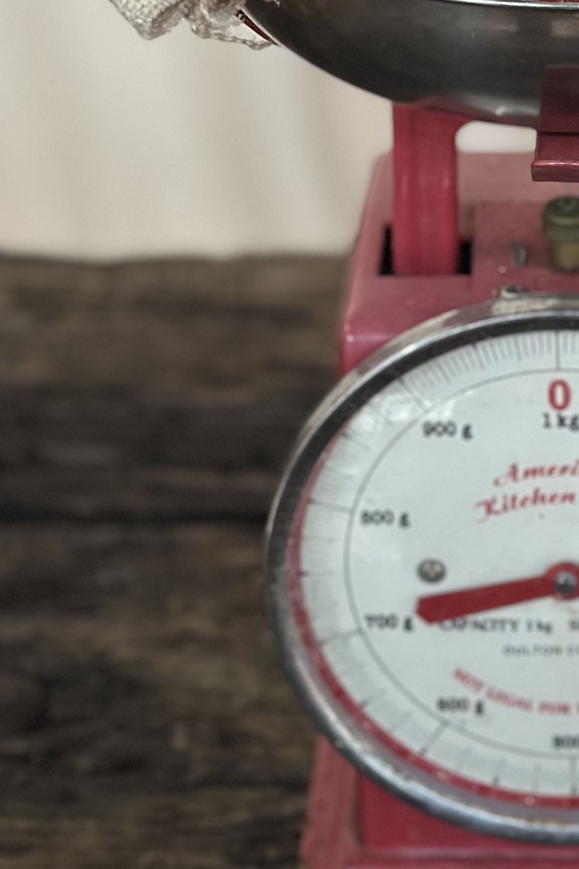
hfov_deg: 12.6
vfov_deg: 19.1
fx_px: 2581
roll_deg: -0.2
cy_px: 301
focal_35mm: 107
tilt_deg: -32.0
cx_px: 583
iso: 640
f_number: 1.78
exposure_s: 1/40
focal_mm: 6.86
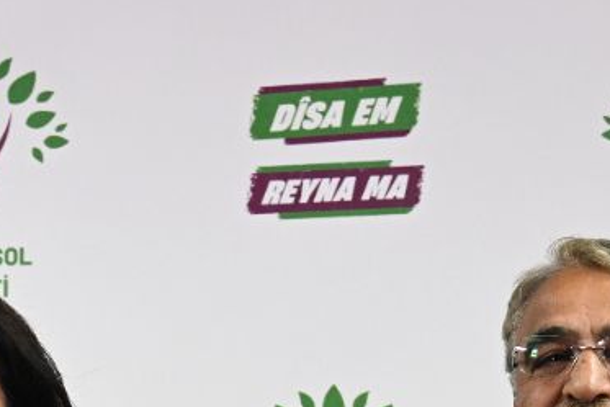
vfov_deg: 4.5
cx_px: -168
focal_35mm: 300
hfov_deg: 6.8
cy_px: 837
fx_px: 5085
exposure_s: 1/250
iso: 1600
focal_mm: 70
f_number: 5
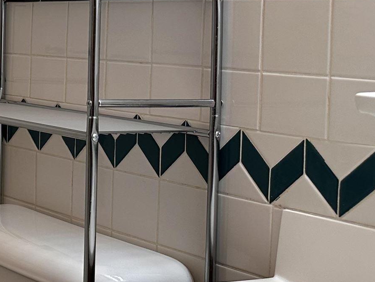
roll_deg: -0.9
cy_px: 36
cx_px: -245
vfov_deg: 17.5
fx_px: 899
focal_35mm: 83
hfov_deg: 19.3
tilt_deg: -0.1
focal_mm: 6.86
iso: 100
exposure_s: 1/120
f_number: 1.78
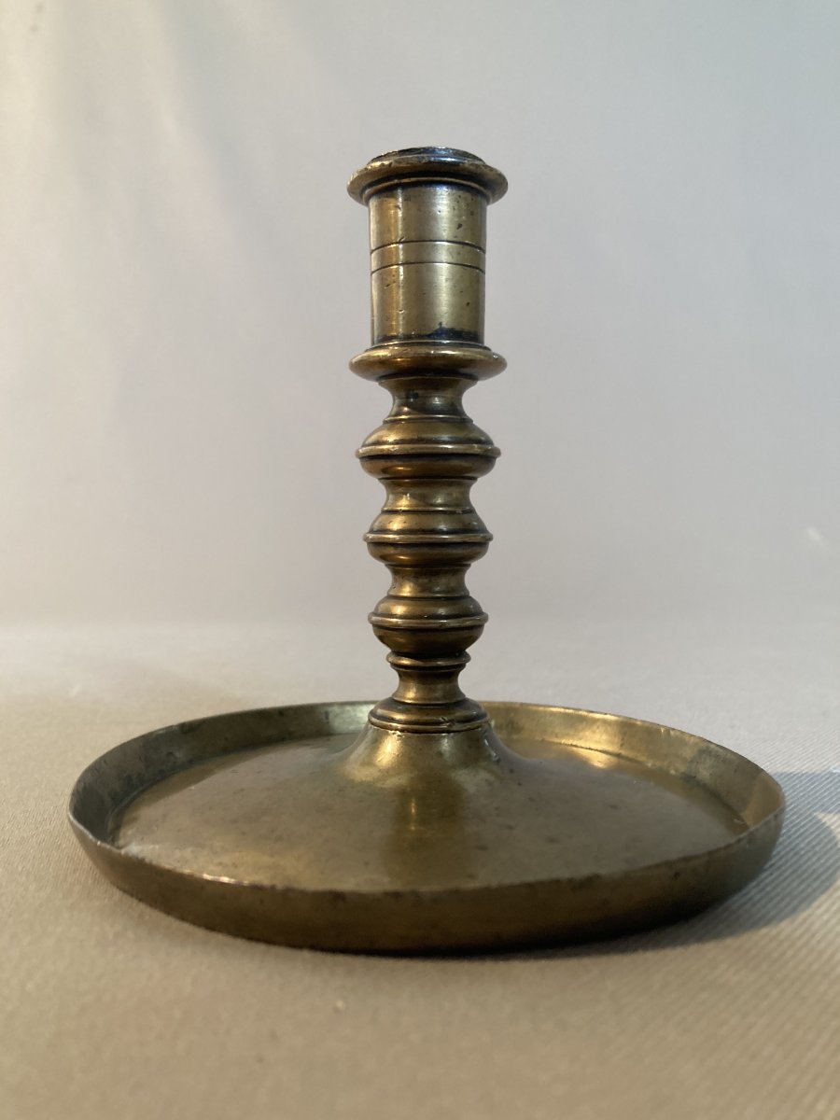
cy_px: 560
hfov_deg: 49.7
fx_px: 906
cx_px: 420
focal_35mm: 28
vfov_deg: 63.4
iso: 160
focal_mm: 3.99
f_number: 1.8
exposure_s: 1/50
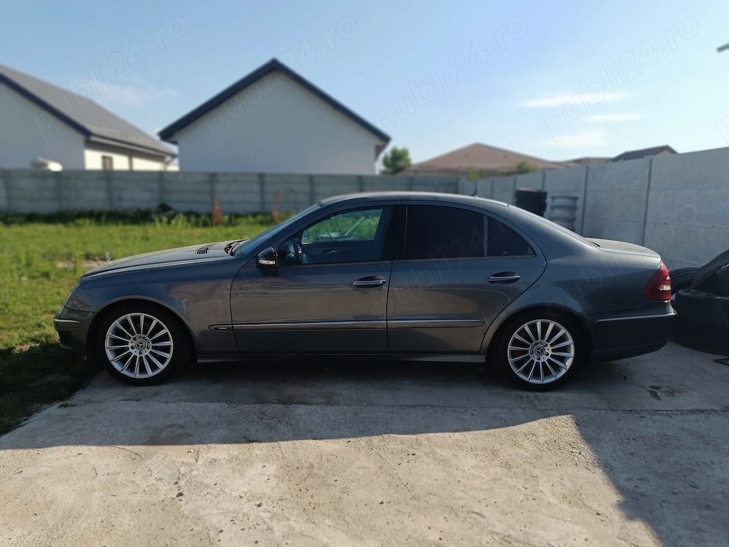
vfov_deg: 56.8
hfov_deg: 71.6
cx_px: 364
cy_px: 274
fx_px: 505
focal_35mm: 24
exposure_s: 1/1441
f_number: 1.79
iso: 62
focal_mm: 4.71
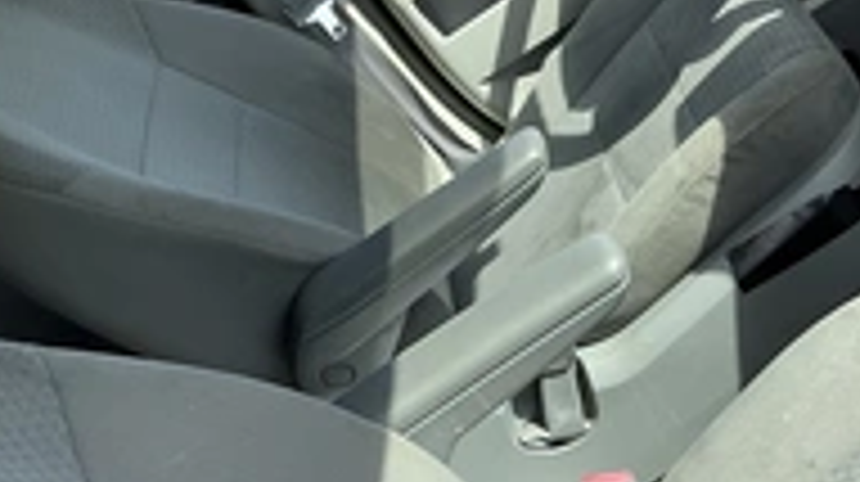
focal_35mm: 64
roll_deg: +42.6
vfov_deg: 18.6
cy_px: 383
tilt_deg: -31.4
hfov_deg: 32.8
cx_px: 473
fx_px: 1458
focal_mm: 3
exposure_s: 1/428
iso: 25
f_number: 1.8
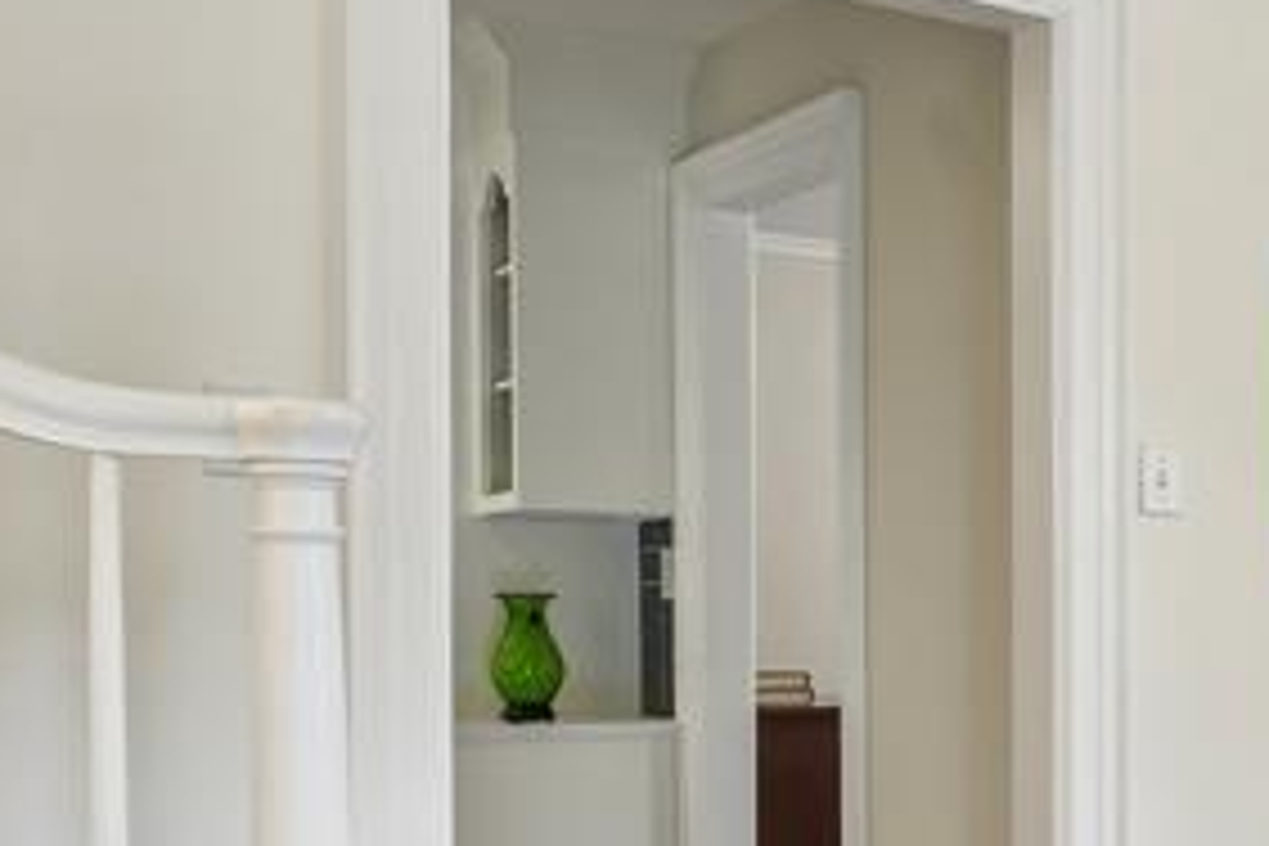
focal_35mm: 58
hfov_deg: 24.3
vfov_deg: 23.0
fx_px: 2044
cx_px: 2038
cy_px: 693
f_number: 8
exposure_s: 1/5
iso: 400
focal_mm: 16
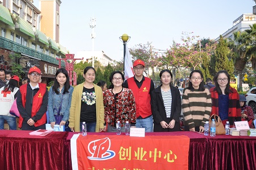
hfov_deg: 61.8
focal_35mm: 30
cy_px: 87
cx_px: 114
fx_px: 213
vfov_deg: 43.5
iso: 200
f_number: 6.3
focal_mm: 18
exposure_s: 1/200
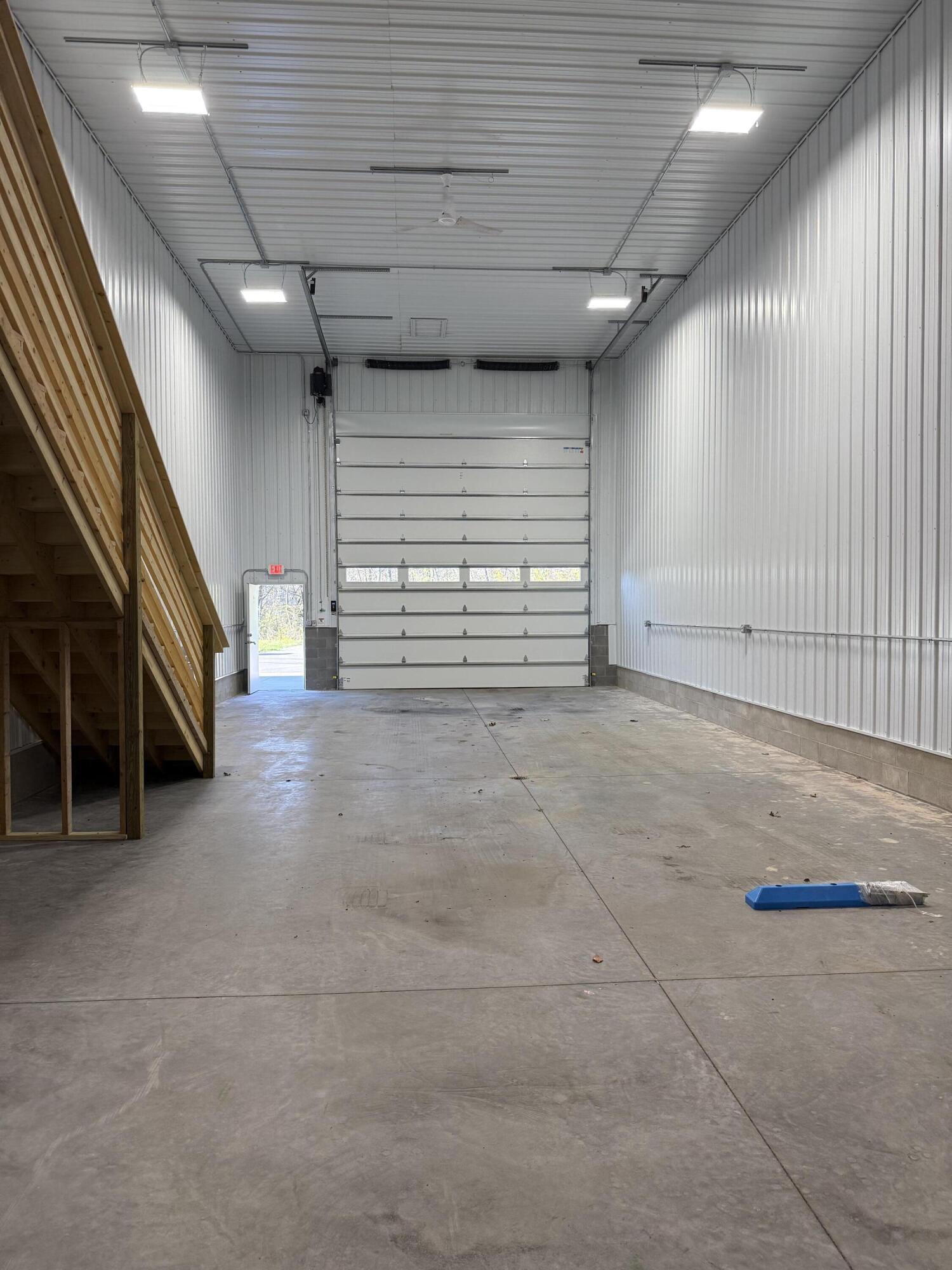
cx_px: 476
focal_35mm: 24
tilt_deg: -1.2
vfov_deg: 71.6
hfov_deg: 56.8
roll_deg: -0.1
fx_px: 880
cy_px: 635
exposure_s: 1/250
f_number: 1.78
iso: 200
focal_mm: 6.76
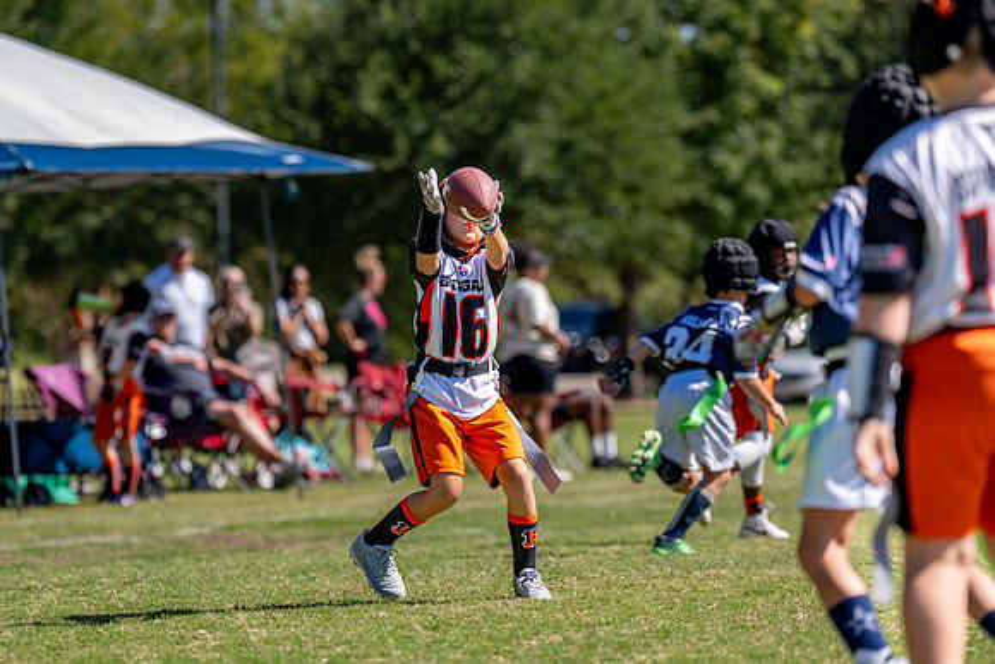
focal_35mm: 211
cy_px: 320
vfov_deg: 6.5
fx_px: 5833
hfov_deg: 9.7
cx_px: 458
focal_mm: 139
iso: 160
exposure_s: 1/2500
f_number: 2.8
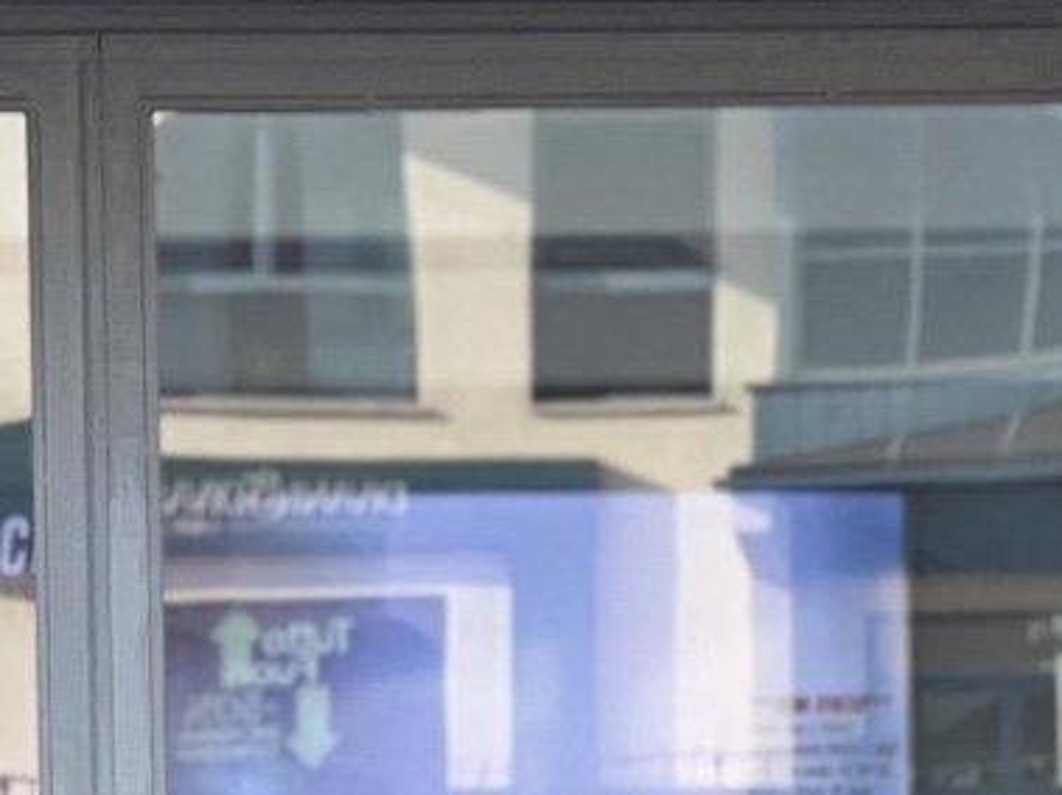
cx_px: 1344
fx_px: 9692
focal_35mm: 316
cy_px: 1860
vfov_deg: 4.6
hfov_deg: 6.2
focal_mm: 7.5
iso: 32
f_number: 2.2
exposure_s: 1/121
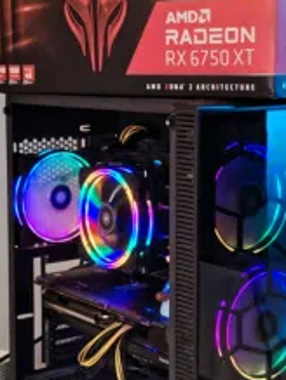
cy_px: 188
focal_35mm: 88
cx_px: 146
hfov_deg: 16.8
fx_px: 968
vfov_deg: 22.2
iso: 1356
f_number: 1.75
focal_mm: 5.25
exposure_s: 1/20
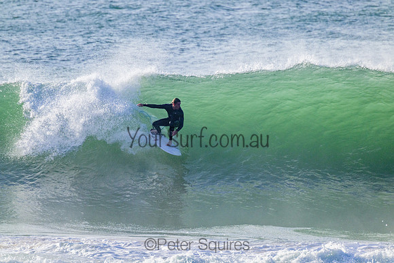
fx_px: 8757
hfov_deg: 2.6
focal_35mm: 800
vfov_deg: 1.7
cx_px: 197
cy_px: 132
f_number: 11
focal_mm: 800
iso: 1400
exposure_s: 1/2000
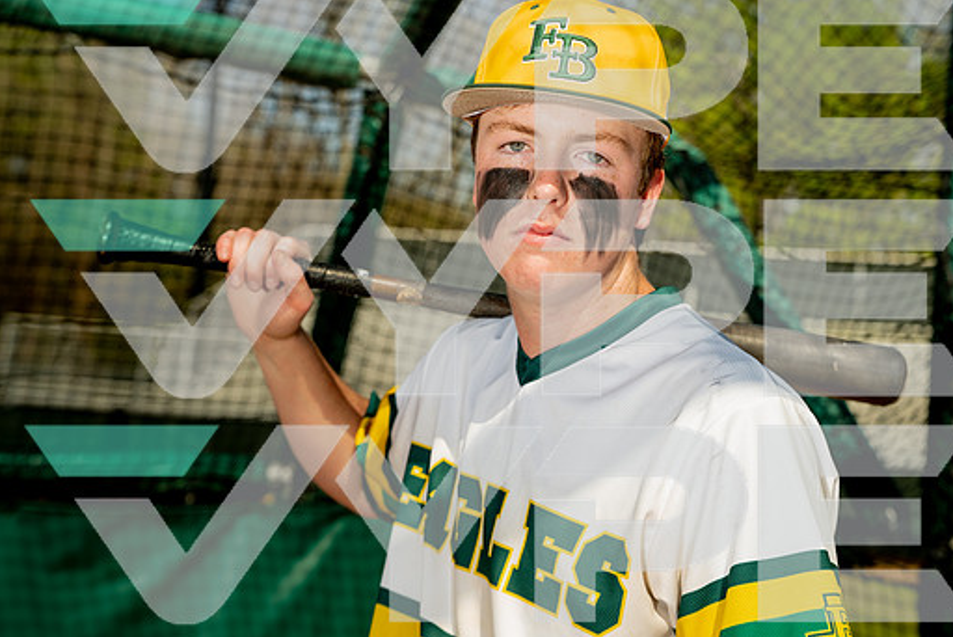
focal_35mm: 60
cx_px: 504
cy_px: 299
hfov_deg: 33.4
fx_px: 1589
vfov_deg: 22.6
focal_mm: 53
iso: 100
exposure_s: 1/250
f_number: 4.5
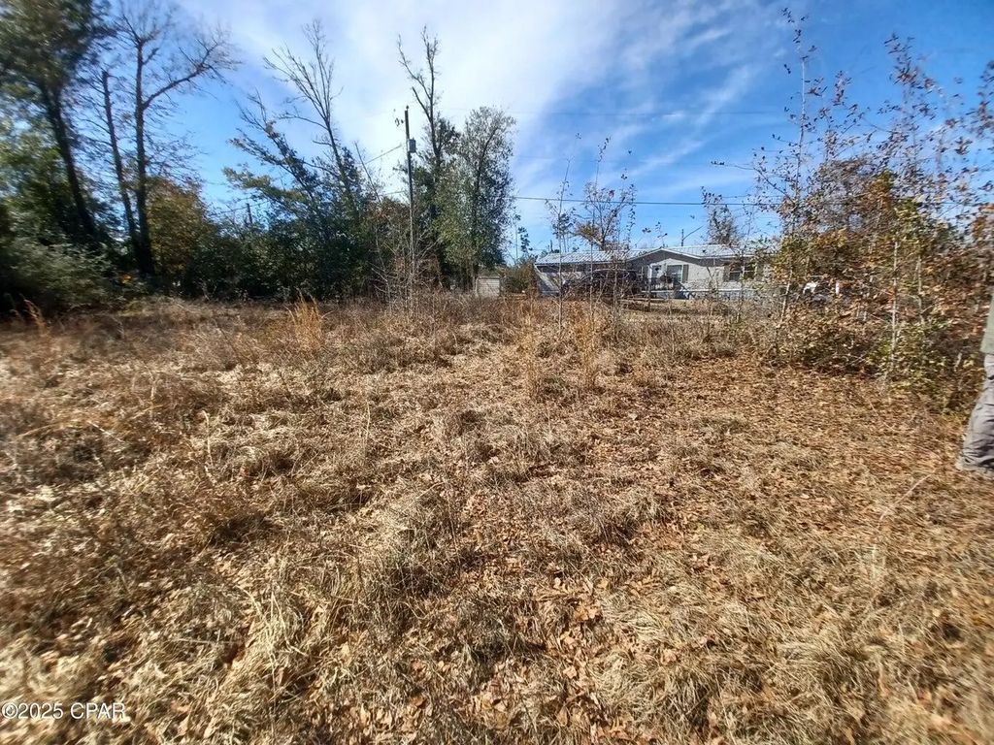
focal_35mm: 13
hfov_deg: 106.2
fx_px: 373
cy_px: 372
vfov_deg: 89.9
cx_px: 497
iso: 40
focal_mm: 1.42
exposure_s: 1/1328
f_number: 2.2
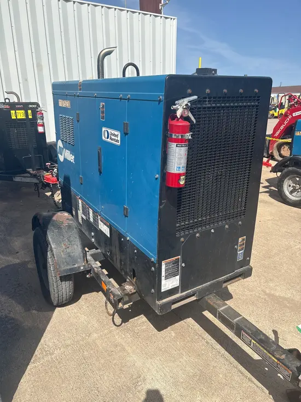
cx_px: 150
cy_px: 201
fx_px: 301
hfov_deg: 53.1
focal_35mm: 26
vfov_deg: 67.3
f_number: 1.6
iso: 50
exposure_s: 1/3937
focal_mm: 5.96
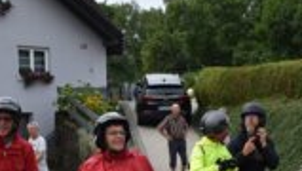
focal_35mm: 79
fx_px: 634
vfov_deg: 14.9
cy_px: 197
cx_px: 179
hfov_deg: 26.8
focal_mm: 20
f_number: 9
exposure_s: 1/320
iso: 200
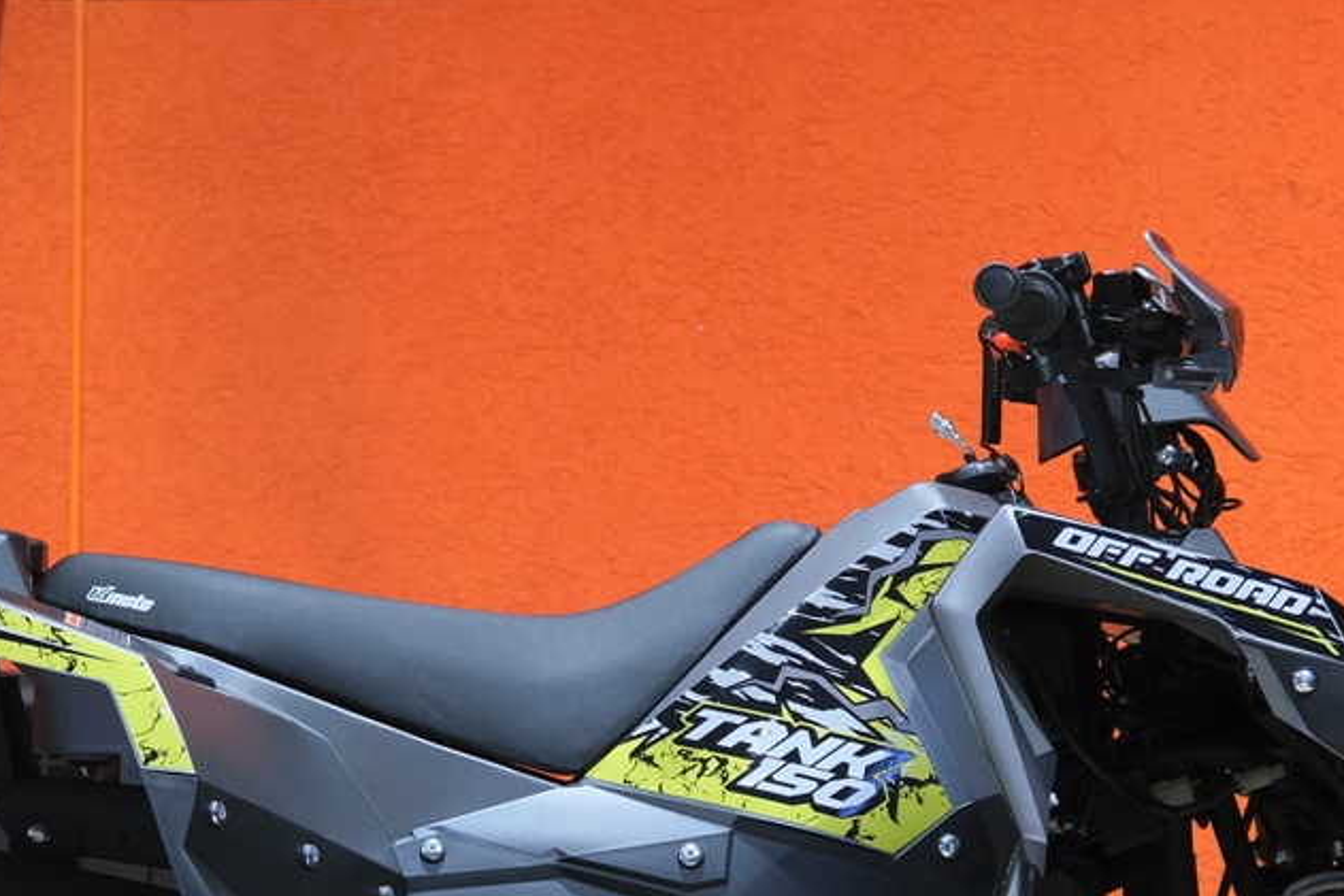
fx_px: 5302
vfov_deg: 9.6
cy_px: 723
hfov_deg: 14.4
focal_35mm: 142
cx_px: 567
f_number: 4
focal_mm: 37.6
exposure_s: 1/100
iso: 1250
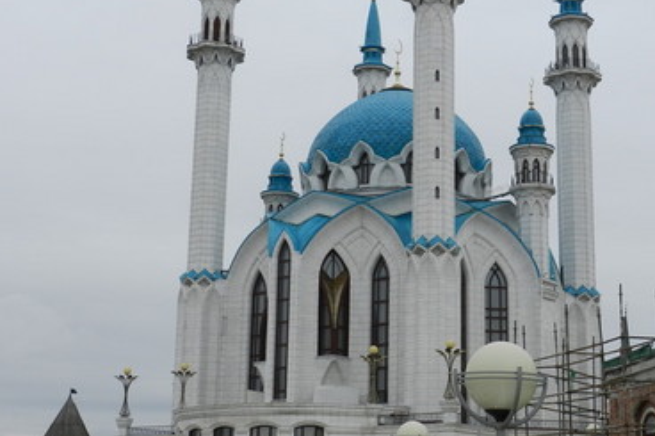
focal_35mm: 65
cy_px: 198
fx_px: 1182
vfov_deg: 20.9
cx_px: 402
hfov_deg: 30.9
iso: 160
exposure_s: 1/640
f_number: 4.2
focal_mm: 8.1
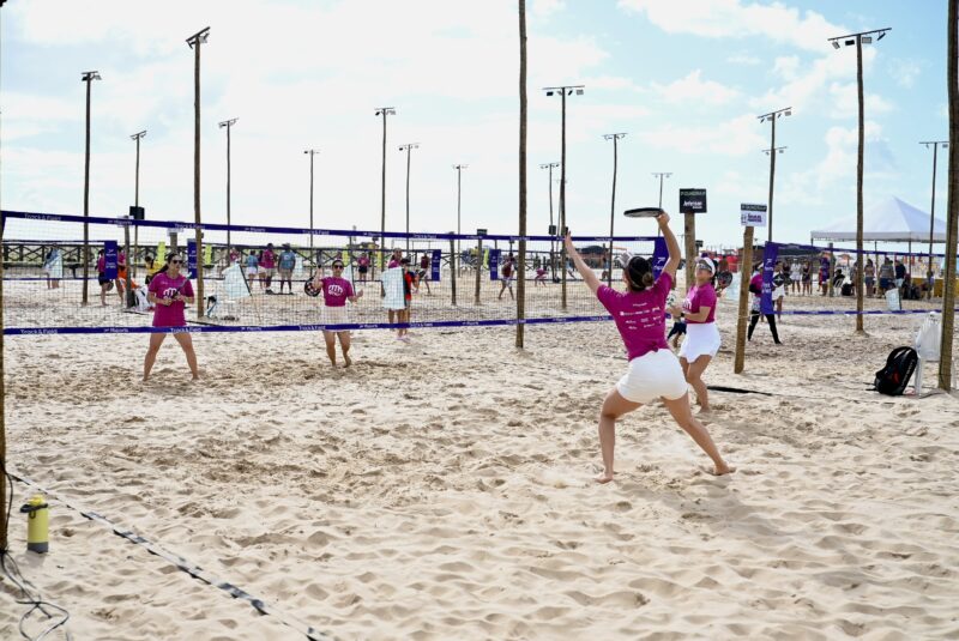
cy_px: 320
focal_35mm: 40
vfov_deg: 33.5
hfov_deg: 48.4
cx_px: 480
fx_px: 1066
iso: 100
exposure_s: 1/1250
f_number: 2.8
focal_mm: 27
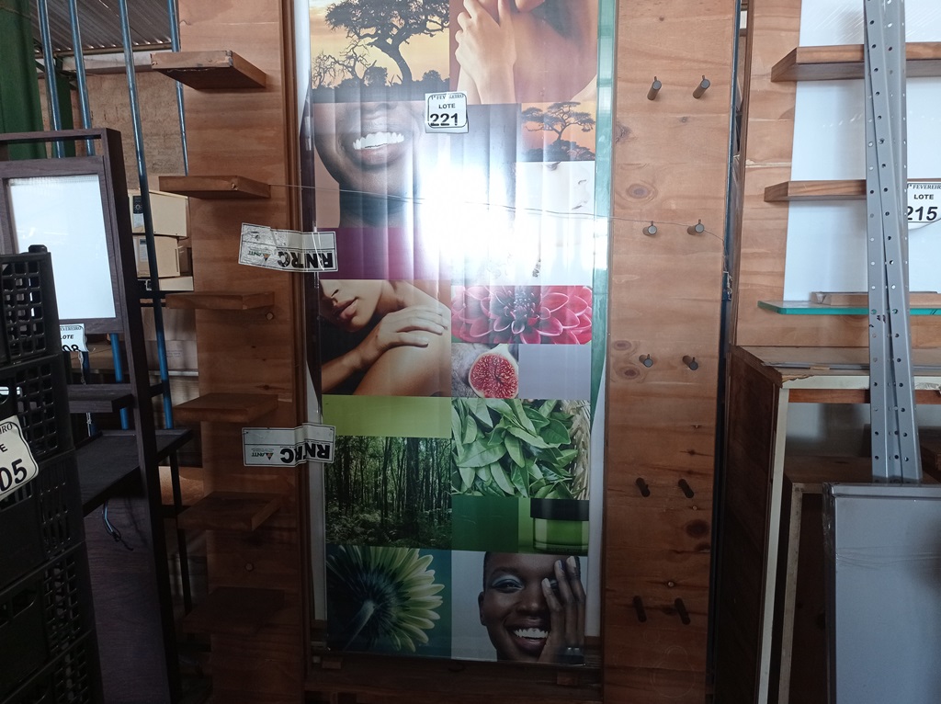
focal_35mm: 28
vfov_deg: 49.7
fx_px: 760
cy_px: 352
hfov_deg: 63.5
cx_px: 470
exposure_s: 1/60
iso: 264
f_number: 1.79
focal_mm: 4.7
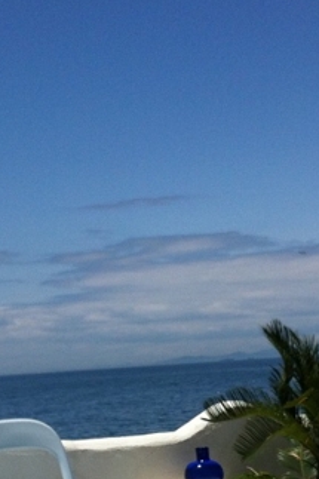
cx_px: 190
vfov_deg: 22.4
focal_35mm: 90
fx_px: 1197
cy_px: 375
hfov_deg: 15.2
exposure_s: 1/3771
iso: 80
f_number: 2.8
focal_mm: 3.85
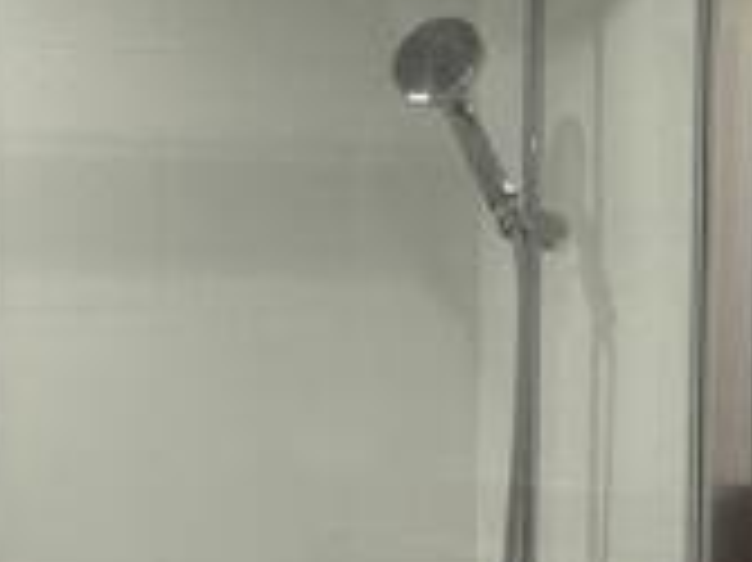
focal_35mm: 86
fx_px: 1867
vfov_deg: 16.8
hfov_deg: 22.4
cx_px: 113
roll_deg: +2.1
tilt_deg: -5.3
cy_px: 558
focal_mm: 2.22
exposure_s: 1/100
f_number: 2.2
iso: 200
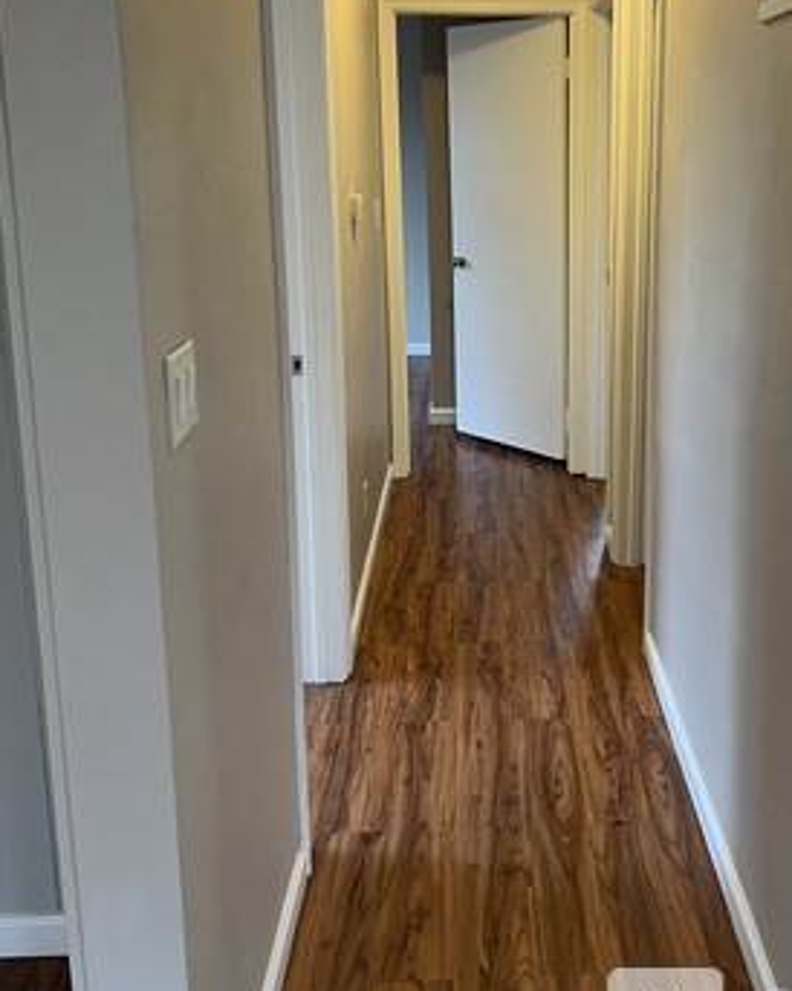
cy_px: 361
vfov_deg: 48.6
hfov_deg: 39.6
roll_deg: -0.4
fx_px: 1085
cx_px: 533
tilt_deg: -12.1
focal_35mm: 37
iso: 125
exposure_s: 1/60
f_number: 1.5
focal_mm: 5.7
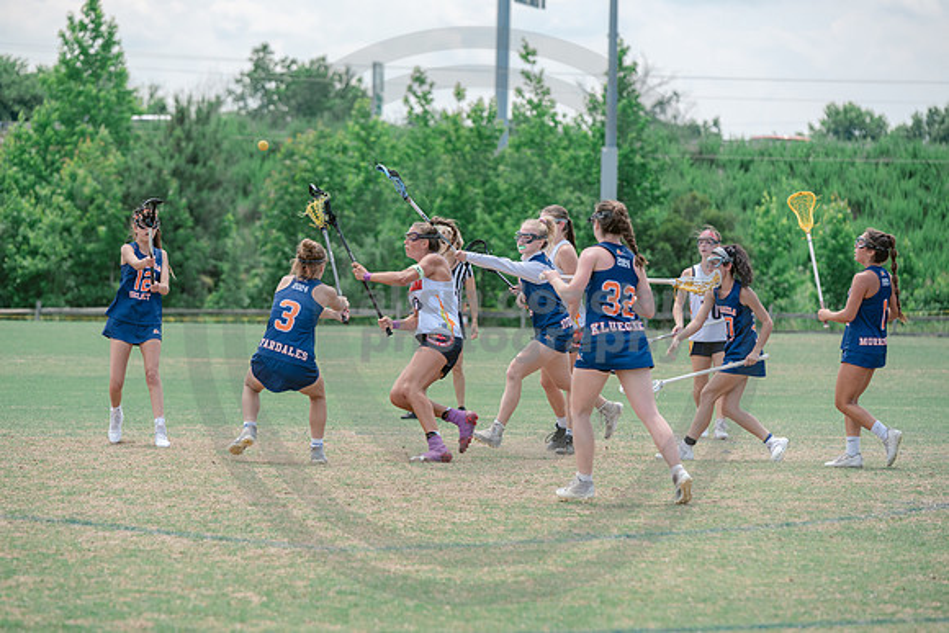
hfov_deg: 10.8
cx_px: 474
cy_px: 316
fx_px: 5010
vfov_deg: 7.2
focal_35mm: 190
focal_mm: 190
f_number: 5
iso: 400
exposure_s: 1/1600
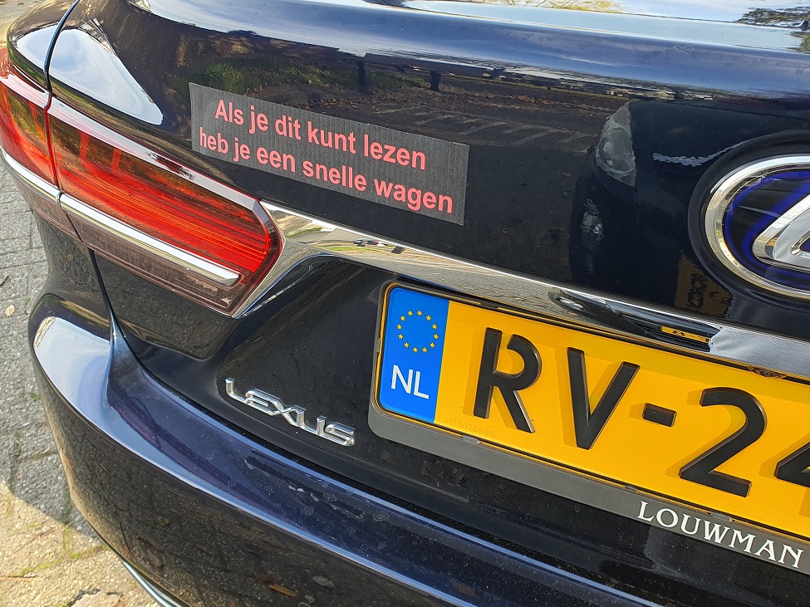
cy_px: 319
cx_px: 407
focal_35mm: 32
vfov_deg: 44.1
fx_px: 749
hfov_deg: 56.8
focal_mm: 4.3
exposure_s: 1/132
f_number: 2.4
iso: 50
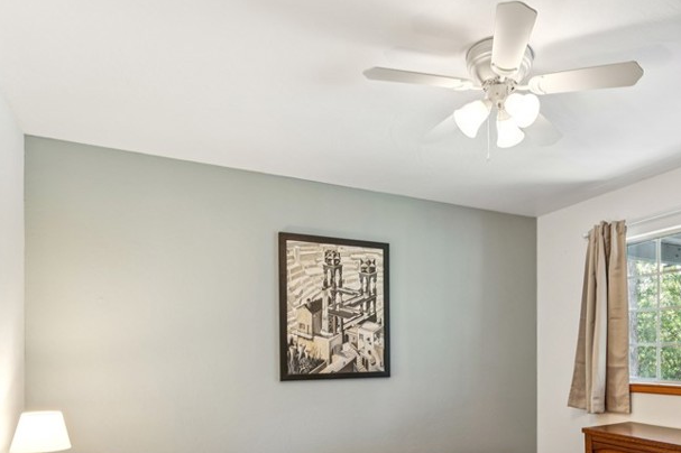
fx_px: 517
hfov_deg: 64.8
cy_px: 360
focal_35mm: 27
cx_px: 462
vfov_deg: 45.1
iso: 100
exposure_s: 1/1.25
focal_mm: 16.2
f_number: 13
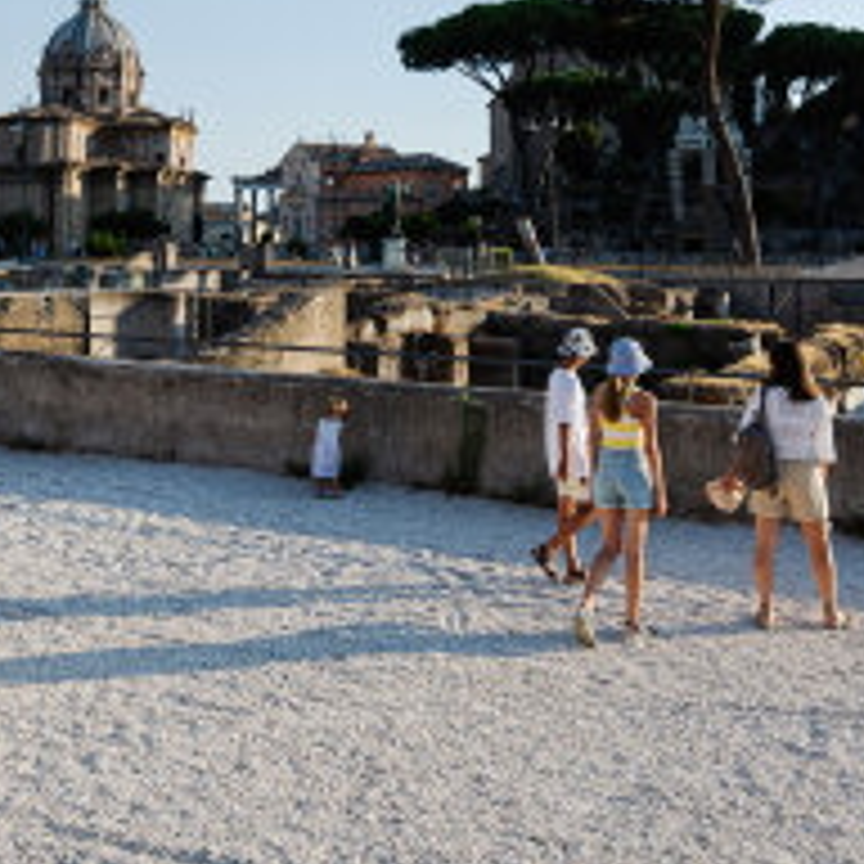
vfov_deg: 38.6
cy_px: -14
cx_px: 522
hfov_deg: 43.6
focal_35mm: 38
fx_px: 1073
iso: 200
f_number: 2.8
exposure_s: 1/3200
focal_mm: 14
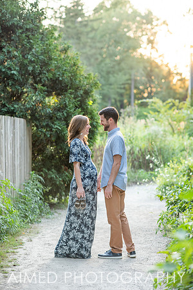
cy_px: 145
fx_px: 683
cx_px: 96
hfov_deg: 16.1
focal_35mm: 85
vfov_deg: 23.9
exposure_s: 1/250
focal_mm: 85
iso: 250
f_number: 2.5
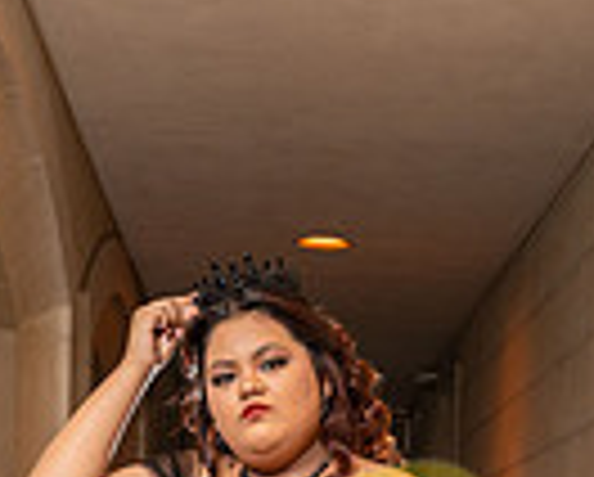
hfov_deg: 17.1
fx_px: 1972
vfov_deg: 12.8
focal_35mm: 112
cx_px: 284
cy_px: 796
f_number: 5.6
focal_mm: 35
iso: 500
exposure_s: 1/200
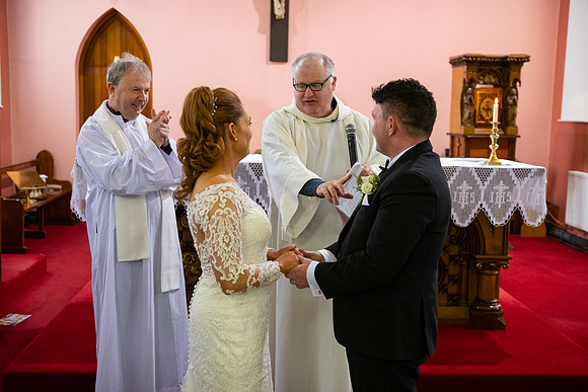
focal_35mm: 44
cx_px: 294
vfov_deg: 30.5
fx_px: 719
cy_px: 196
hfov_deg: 44.5
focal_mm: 44
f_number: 3.5
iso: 1250
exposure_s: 1/160
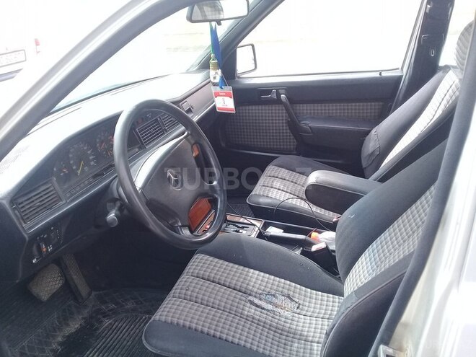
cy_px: 178
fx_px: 426
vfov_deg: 45.4
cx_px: 238
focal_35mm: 31
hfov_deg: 58.4
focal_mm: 3.3
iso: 50
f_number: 2.2
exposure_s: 1/114
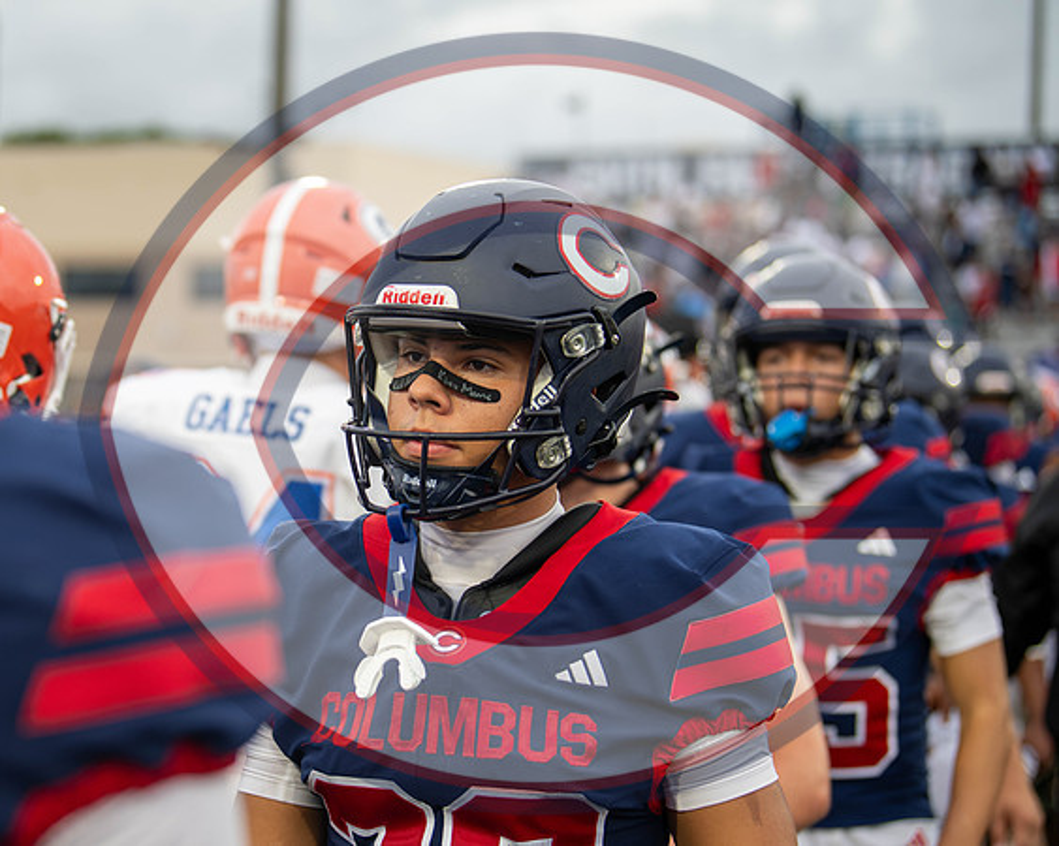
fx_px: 2837
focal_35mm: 91
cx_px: 329
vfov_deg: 17.0
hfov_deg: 21.0
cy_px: 486
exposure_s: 1/1000
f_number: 2.8
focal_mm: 70
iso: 1000
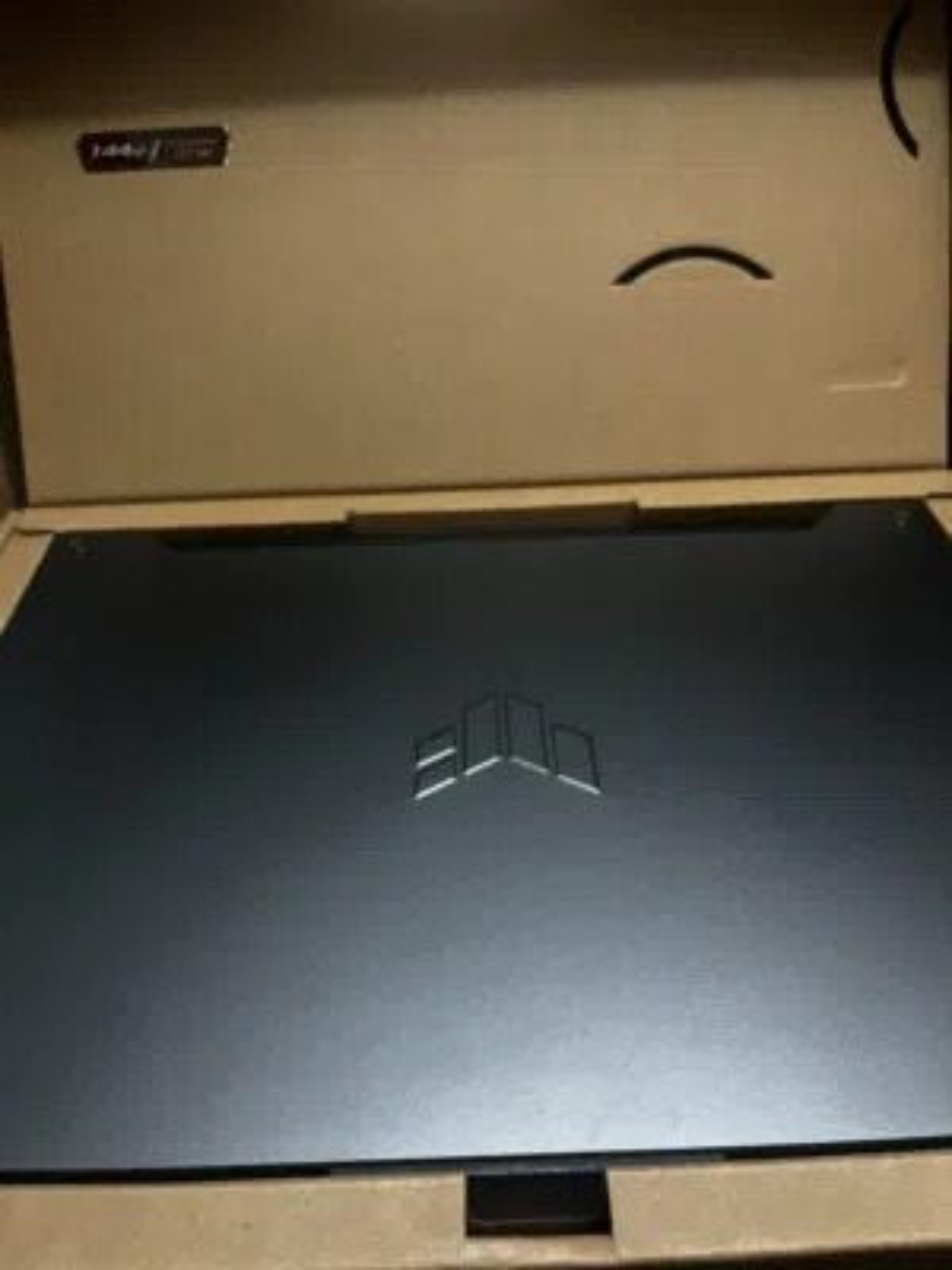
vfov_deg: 67.3
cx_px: 476
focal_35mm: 26
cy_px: 635
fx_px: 953
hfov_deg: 53.1
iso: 640
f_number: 1.6
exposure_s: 1/40
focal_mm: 5.1
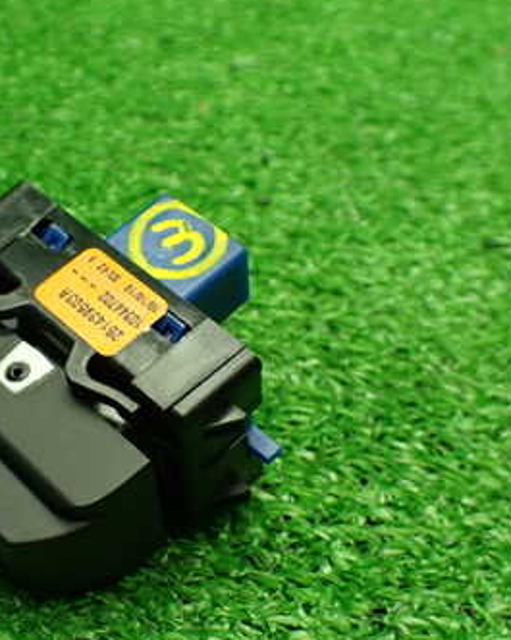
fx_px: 1003
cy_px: 359
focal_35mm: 53
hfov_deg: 28.0
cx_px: 98
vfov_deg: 35.3
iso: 640
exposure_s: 1/125
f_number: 2.3
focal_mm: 5.4
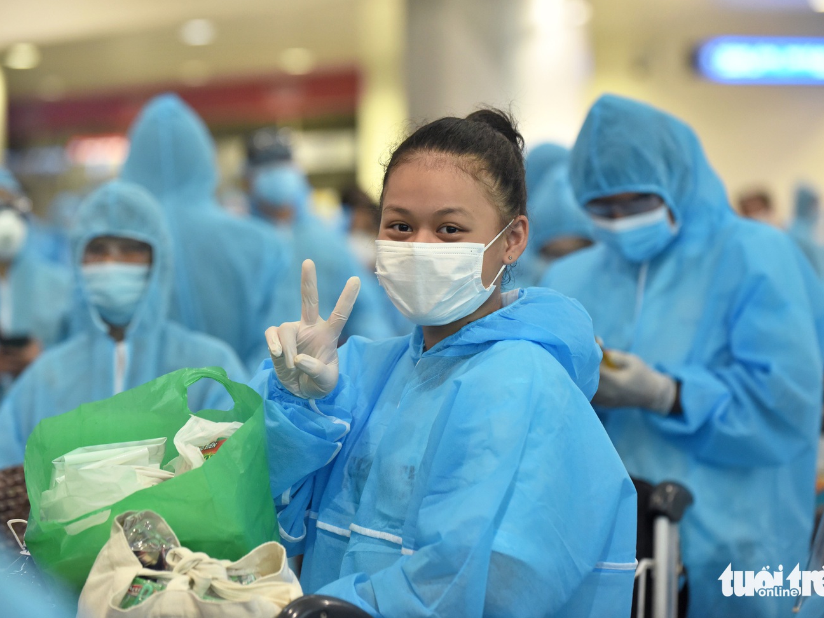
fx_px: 3095
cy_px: 309
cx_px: 391
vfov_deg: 11.4
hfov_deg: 15.2
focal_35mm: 130
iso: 2000
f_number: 4.5
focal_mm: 120
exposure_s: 1/160
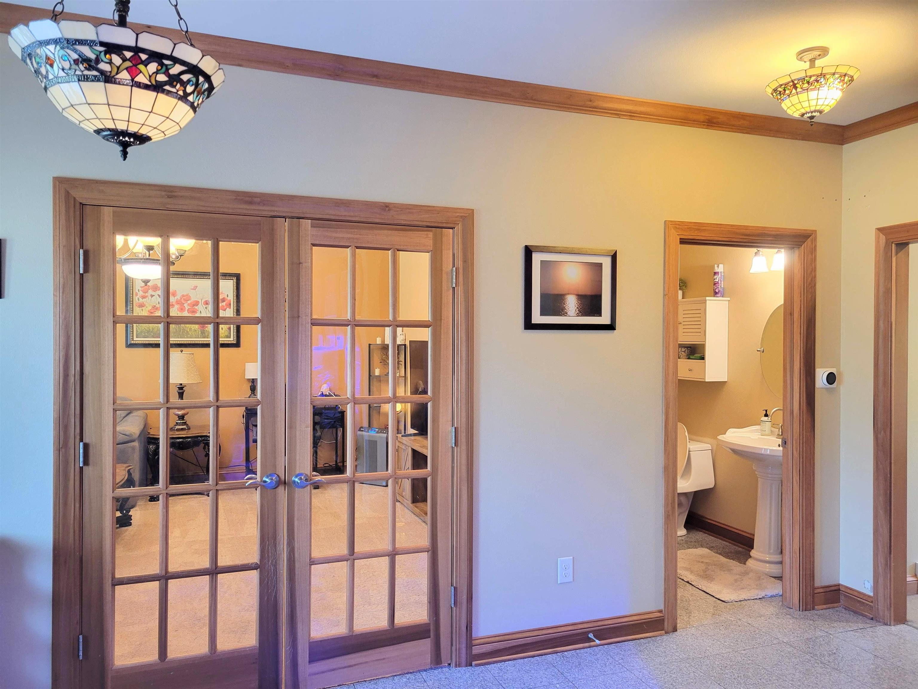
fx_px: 690
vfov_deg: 53.1
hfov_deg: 67.3
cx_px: 459
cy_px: 344
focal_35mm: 26
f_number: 1.8
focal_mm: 5.4
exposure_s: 1/40
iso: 200
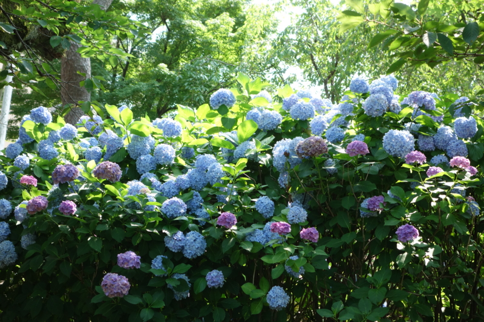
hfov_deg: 24.5
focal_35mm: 83
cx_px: 242
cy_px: 161
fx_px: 1116
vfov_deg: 16.4
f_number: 4.5
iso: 320
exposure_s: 1/250
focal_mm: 30.81
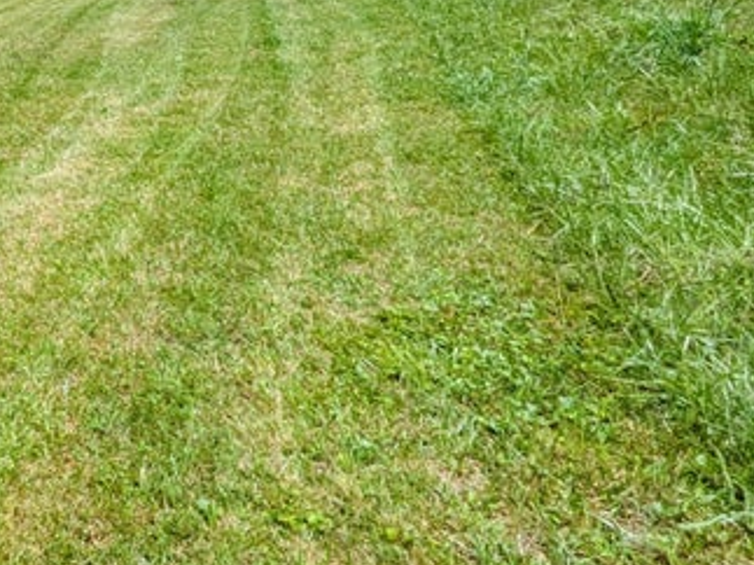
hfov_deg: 35.5
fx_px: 806
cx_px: -211
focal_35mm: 37
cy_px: -19
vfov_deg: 34.6
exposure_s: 1/2604
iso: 53
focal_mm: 1.85
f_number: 2.2
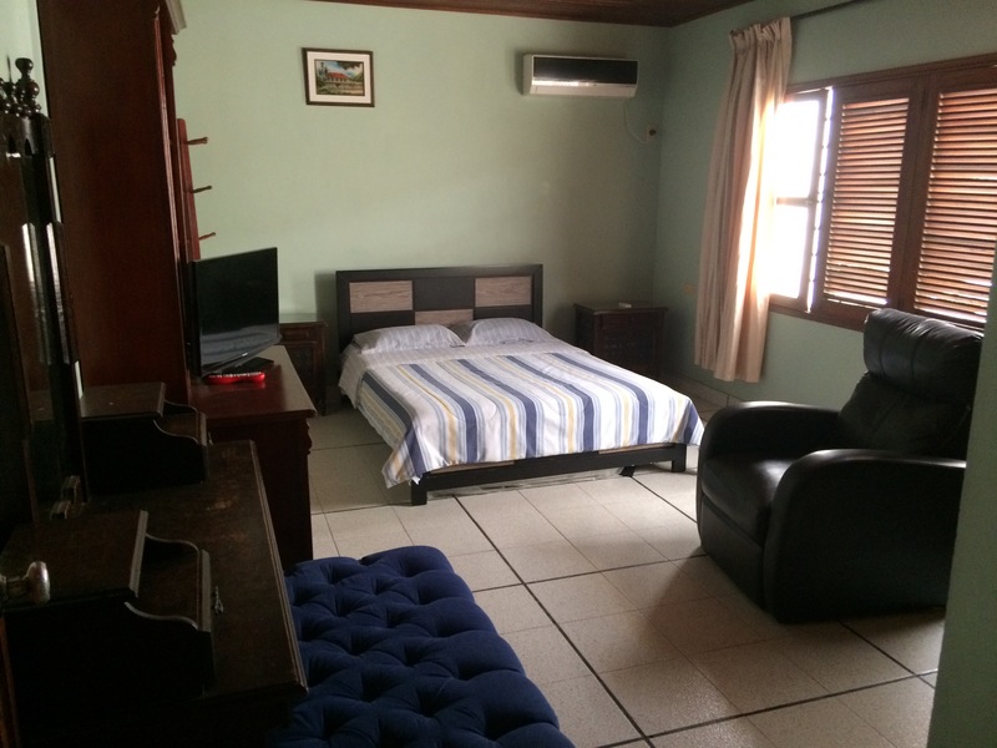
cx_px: 498
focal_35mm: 29
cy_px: 374
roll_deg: -2.2
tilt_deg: -13.5
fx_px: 835
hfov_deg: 61.7
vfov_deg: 48.2
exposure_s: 1/24
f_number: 2.2
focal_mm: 4.15
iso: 320
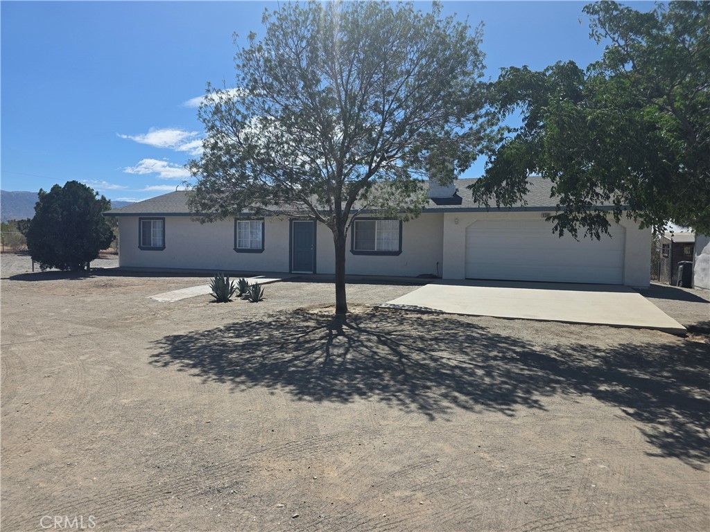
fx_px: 472
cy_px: 266
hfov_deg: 73.9
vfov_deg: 58.9
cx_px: 355
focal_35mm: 23
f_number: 1.7
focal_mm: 6.3
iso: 80
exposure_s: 1/7626
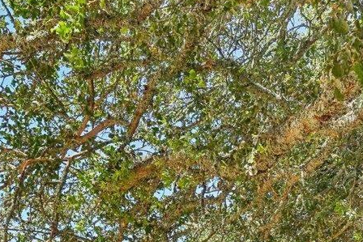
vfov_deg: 17.3
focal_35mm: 64
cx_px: 263
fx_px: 646
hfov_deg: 31.0
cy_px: 439
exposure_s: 1/500
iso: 800
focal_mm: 14
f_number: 8
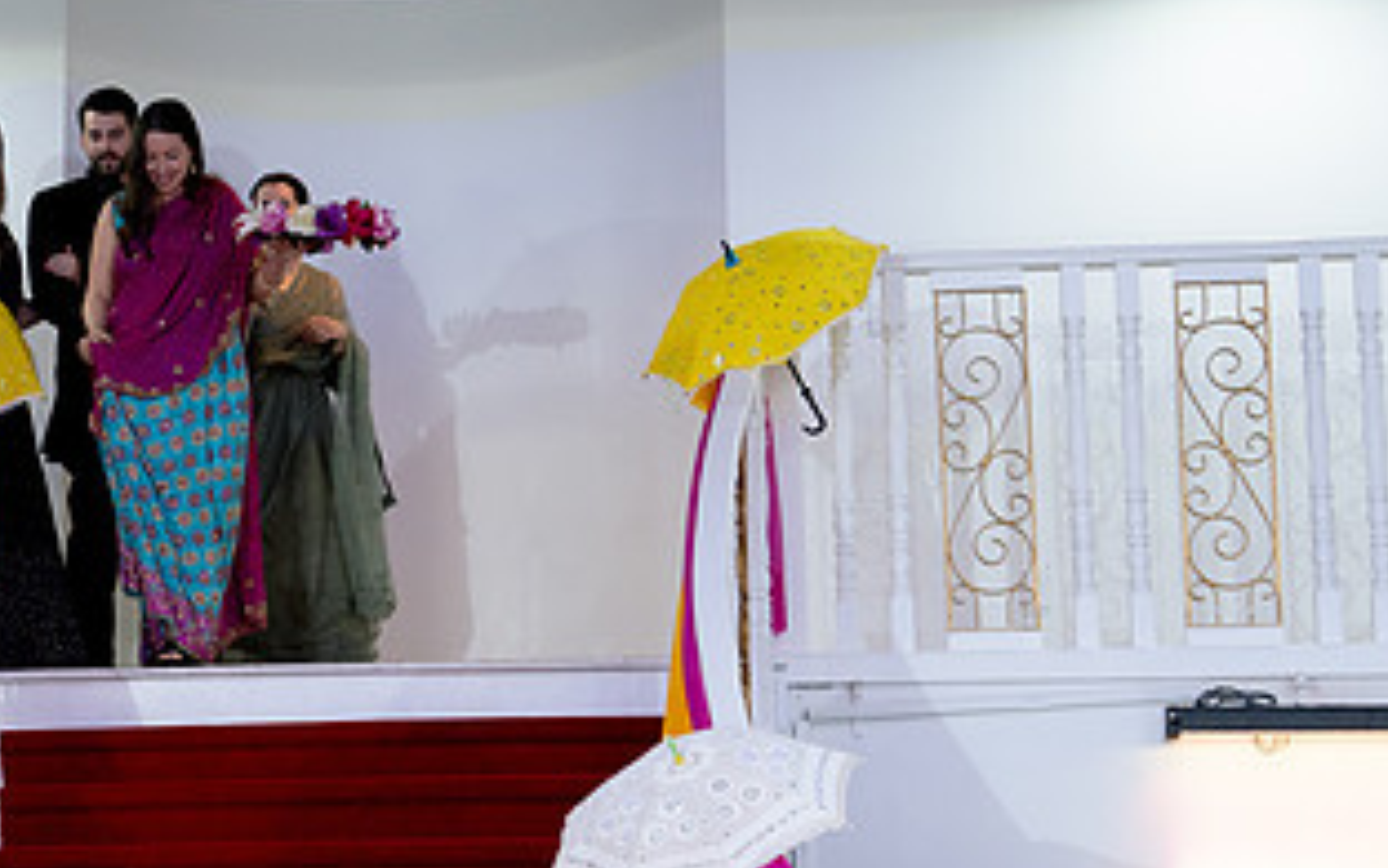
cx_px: 205
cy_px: 456
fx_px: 4161
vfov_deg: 11.9
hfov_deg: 18.7
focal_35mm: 110
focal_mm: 58
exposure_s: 1/125
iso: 1000
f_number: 3.2
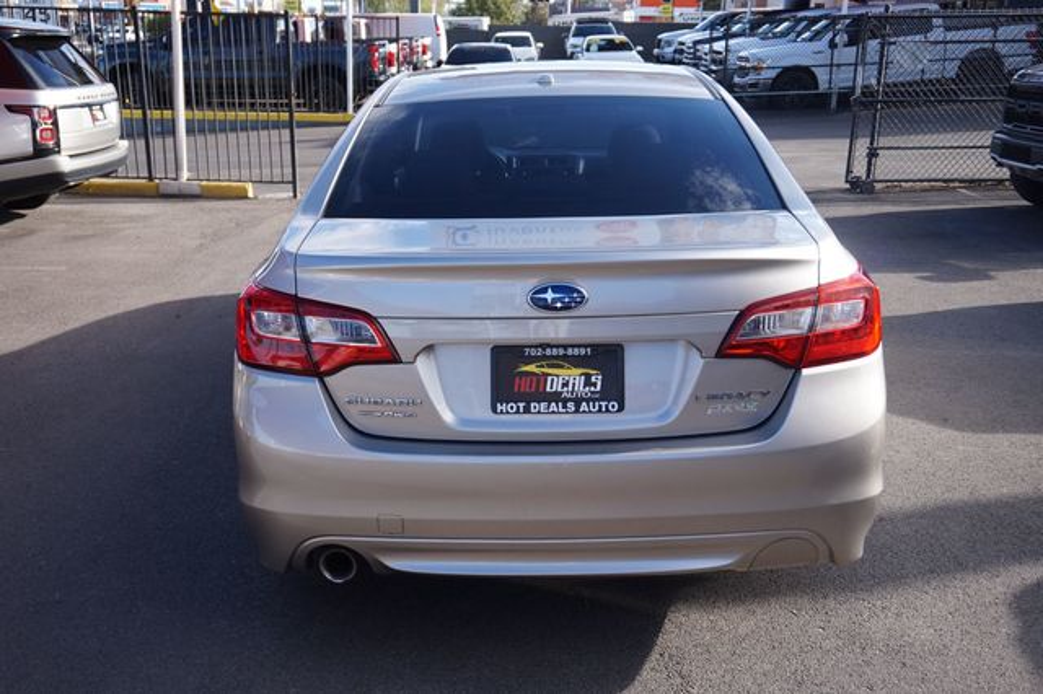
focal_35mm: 34
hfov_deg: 55.1
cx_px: 522
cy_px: 347
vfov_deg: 38.3
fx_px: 999
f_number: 5
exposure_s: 1/200
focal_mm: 23
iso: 100
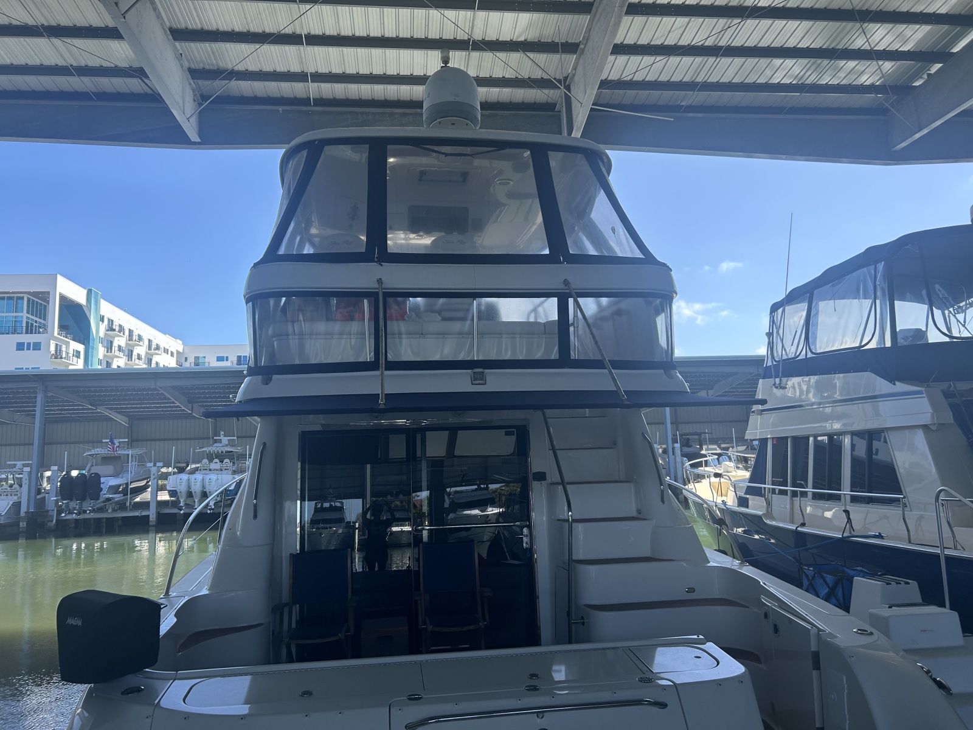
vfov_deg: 53.1
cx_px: 486
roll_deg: +2.3
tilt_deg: +8.6
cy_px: 365
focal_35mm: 26
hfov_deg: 67.3
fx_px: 731
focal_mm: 5.7
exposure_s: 1/1344
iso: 50
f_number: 1.5
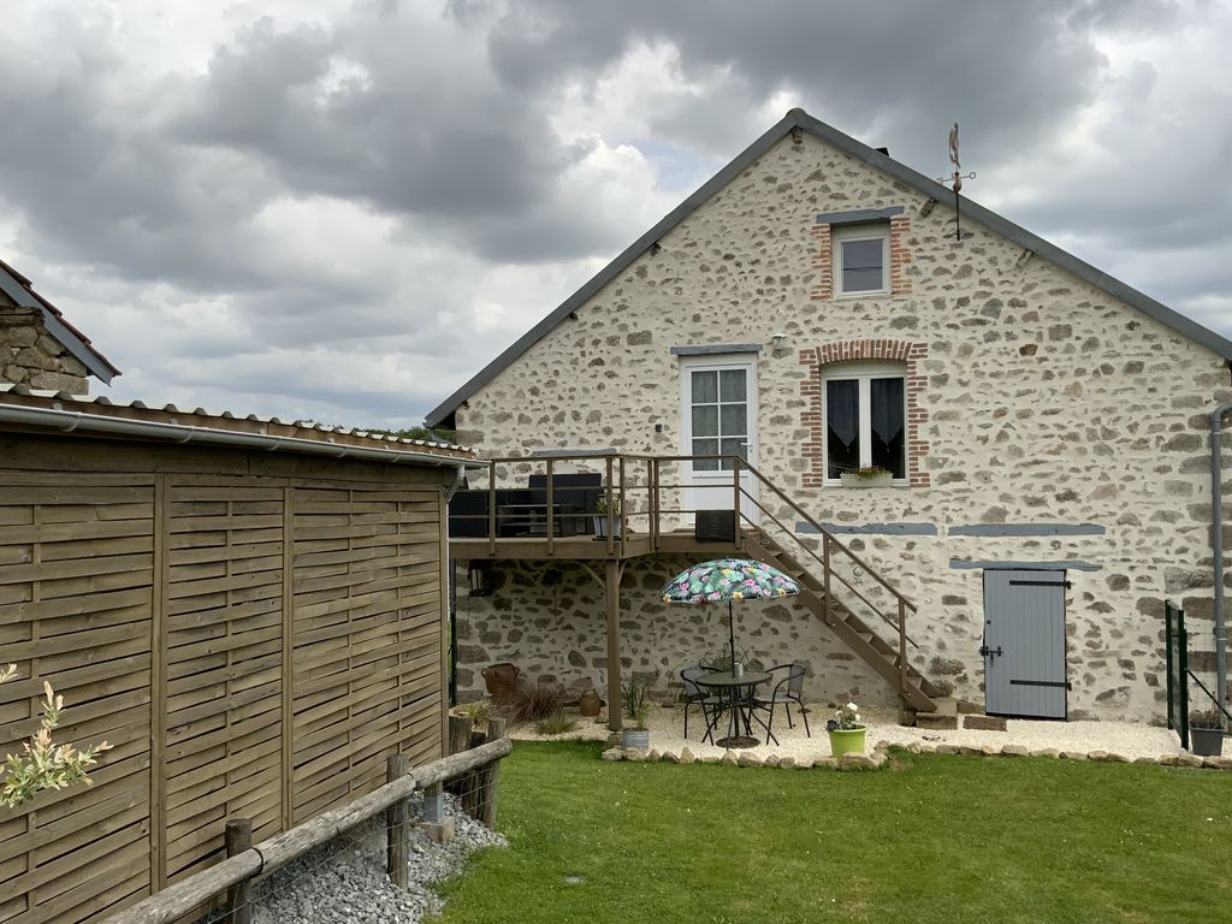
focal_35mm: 29
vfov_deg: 48.2
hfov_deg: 61.7
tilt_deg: +2.0
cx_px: 616
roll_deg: -0.3
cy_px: 462
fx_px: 1032
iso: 16
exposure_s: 1/2227
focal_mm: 3
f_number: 1.8
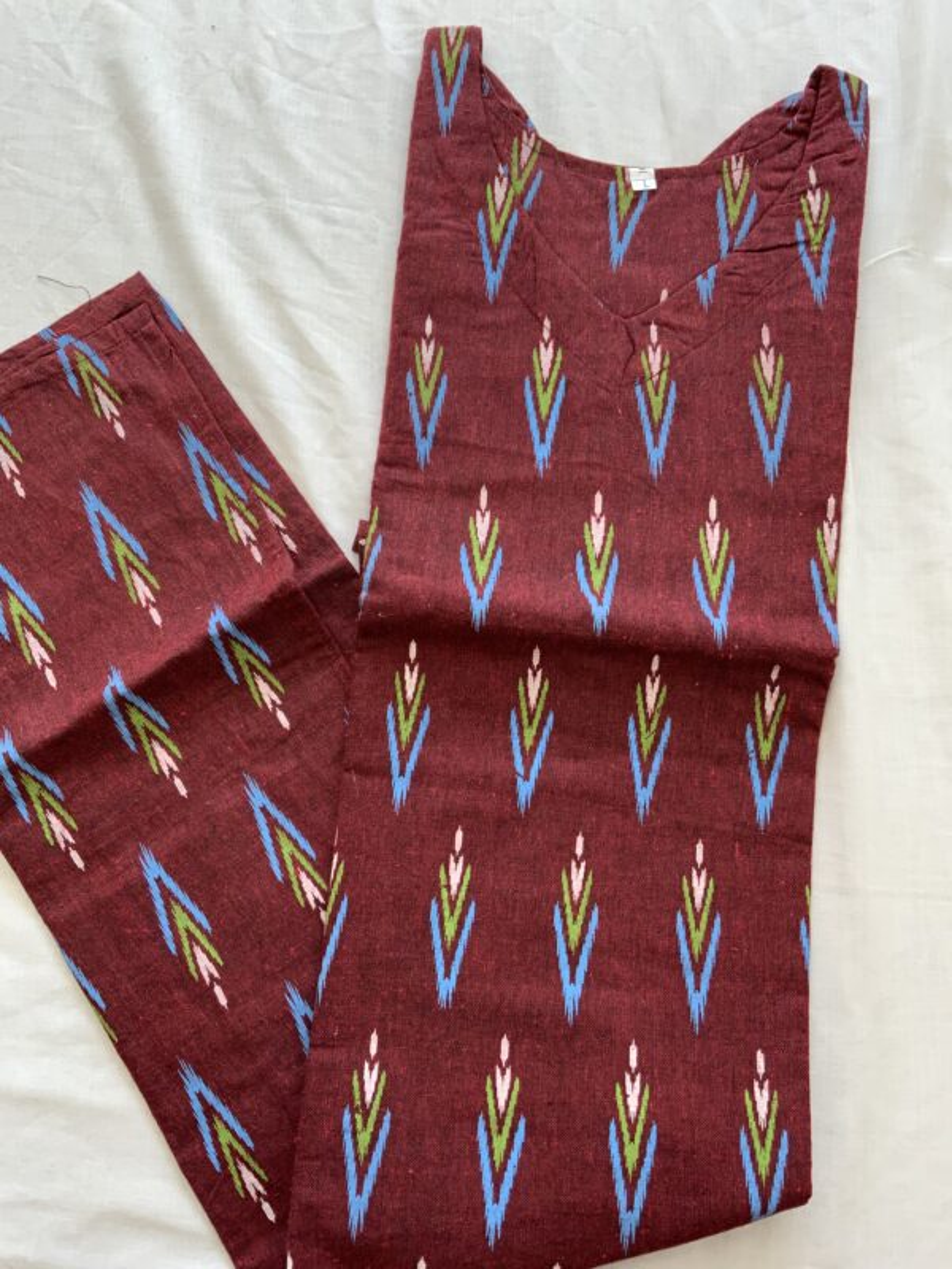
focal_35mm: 29
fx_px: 1063
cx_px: 476
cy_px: 634
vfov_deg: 61.7
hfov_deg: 48.2
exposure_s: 1/201
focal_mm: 3
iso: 16
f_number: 1.8
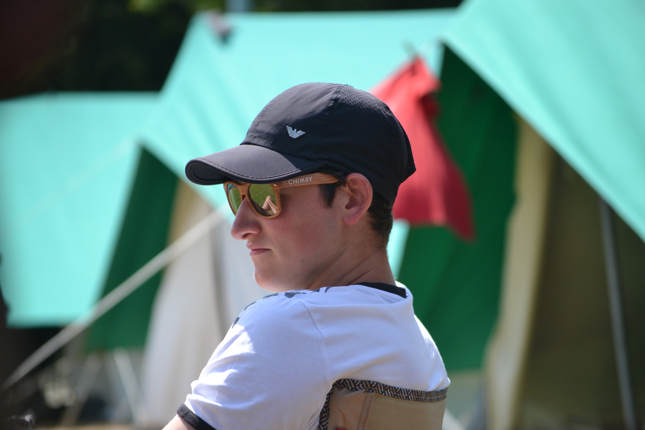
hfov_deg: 11.0
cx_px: 322
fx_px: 3359
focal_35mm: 188
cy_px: 215
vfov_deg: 7.3
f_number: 5
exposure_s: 1/1250
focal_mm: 125
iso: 400
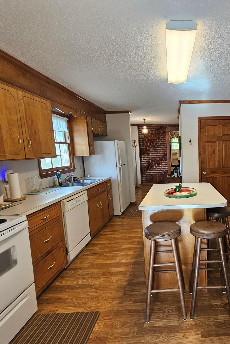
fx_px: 182
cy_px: 174
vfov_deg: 86.9
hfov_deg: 59.8
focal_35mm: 19
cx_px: 182
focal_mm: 2.2
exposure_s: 1/60
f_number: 2.2
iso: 160
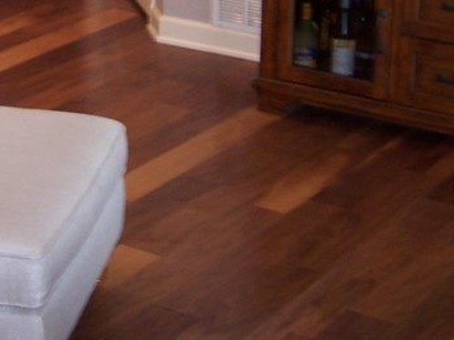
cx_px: 45
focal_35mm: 110
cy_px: -108
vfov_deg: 13.0
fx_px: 1442
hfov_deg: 17.6
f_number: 2.8
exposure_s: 1/30
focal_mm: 8
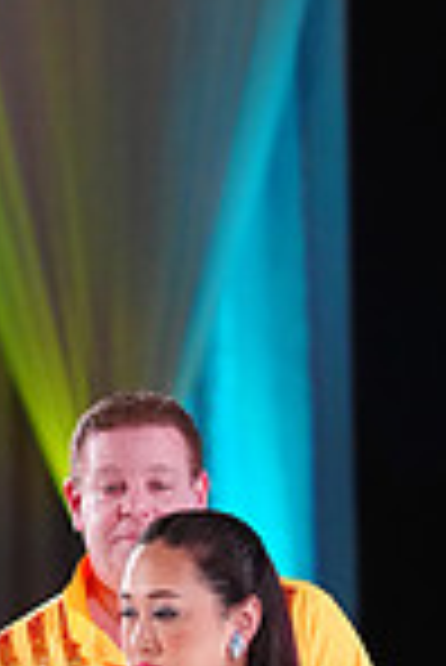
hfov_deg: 2.8
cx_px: 191
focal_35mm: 489
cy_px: 999
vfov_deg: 4.2
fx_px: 9065
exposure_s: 1/400
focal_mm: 125
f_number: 4
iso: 3200
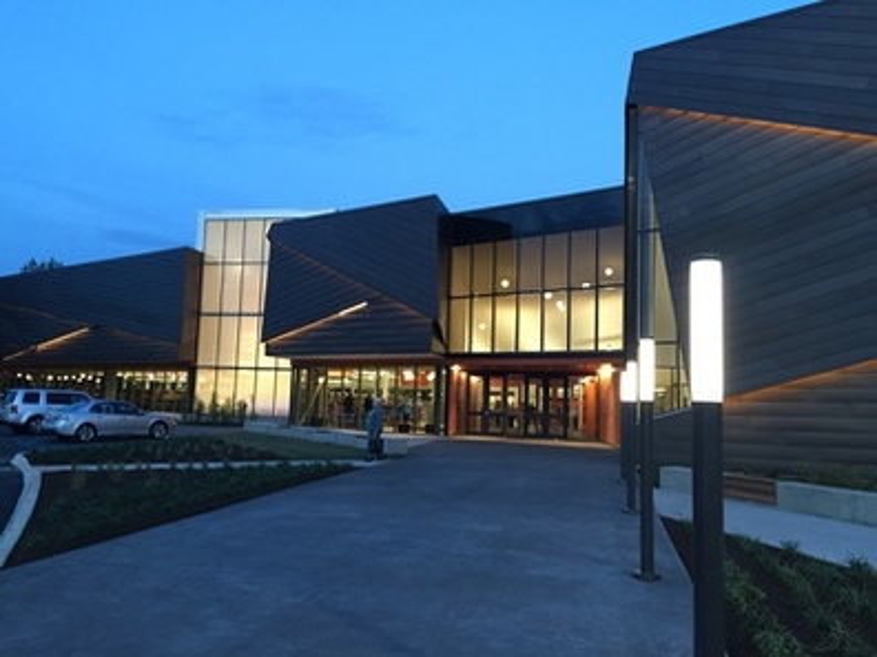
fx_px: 735
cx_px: 438
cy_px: 328
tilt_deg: +4.3
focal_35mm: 29
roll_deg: -2.9
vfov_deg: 48.2
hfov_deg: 61.7
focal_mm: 4.15
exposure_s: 1/30
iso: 125
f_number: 2.2
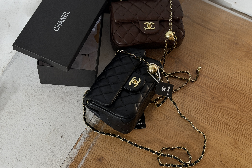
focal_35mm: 67
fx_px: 469
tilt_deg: -57.5
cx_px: 126
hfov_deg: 30.1
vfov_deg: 20.0
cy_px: 25
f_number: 1.78
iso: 250
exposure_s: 1/60
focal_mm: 6.76
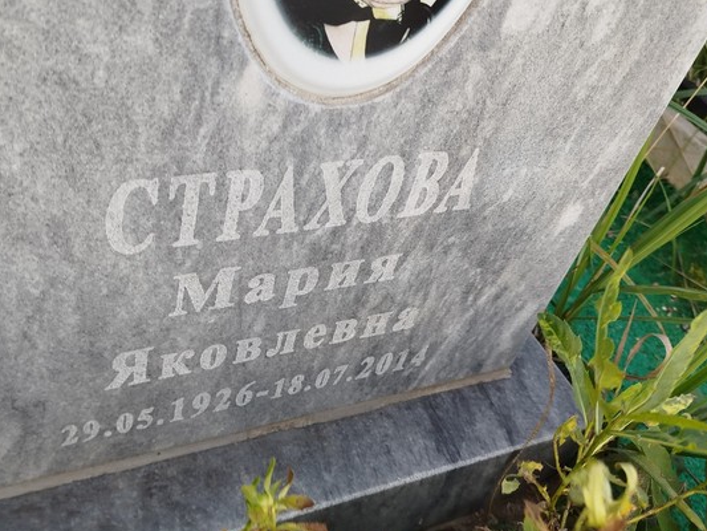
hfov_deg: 51.0
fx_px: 735
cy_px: 268
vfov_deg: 39.7
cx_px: 281
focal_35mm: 36
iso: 50
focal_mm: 5.31
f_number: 1.7
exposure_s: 1/50
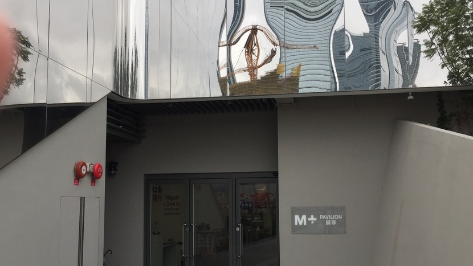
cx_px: 247
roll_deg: -1.2
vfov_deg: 30.4
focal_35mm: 39
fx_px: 489
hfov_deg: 51.6
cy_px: 148
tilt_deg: +7.4
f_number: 2.2
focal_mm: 4.15
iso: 32
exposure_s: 1/824
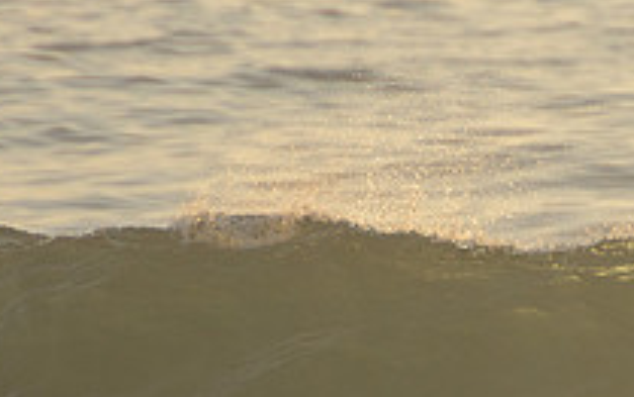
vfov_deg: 0.8
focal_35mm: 1697
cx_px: 713
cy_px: 486
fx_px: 29345
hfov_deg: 1.2
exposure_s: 1/800
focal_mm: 400
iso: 250
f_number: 5.6
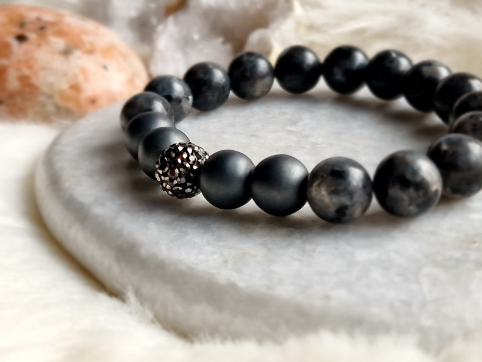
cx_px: 241
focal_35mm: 23
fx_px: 320
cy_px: 181
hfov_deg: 73.9
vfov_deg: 58.9
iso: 64
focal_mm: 6.4
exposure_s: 1/60.2
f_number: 1.8
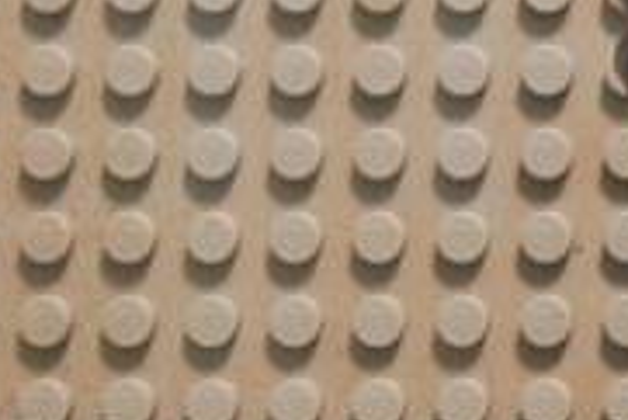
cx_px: 1010
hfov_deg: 14.7
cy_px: 38
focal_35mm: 127
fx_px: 2217
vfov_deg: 10.8
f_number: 25
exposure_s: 15
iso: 100
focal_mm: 24
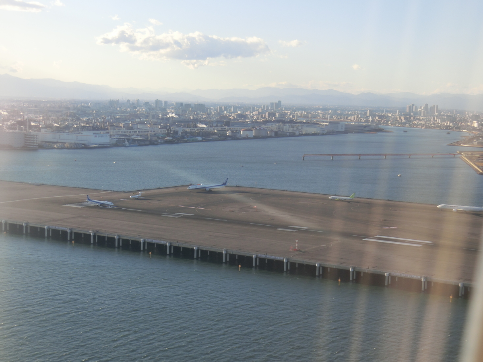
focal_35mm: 70
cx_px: 242
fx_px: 977
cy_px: 181
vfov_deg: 21.0
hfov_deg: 27.8
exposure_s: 1/160
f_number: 5.2
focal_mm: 12.4
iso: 80
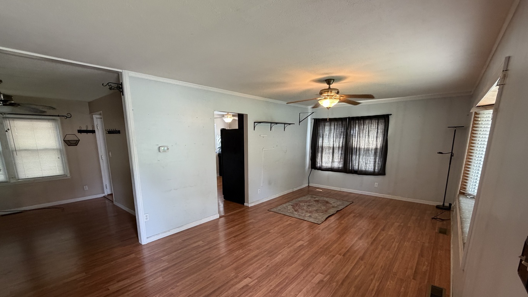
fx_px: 224
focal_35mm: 16
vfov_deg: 66.2
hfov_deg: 99.3
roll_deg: +0.7
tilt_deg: -11.1
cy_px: 183
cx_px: 255
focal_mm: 2.22
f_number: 2.2
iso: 320
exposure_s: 1/62
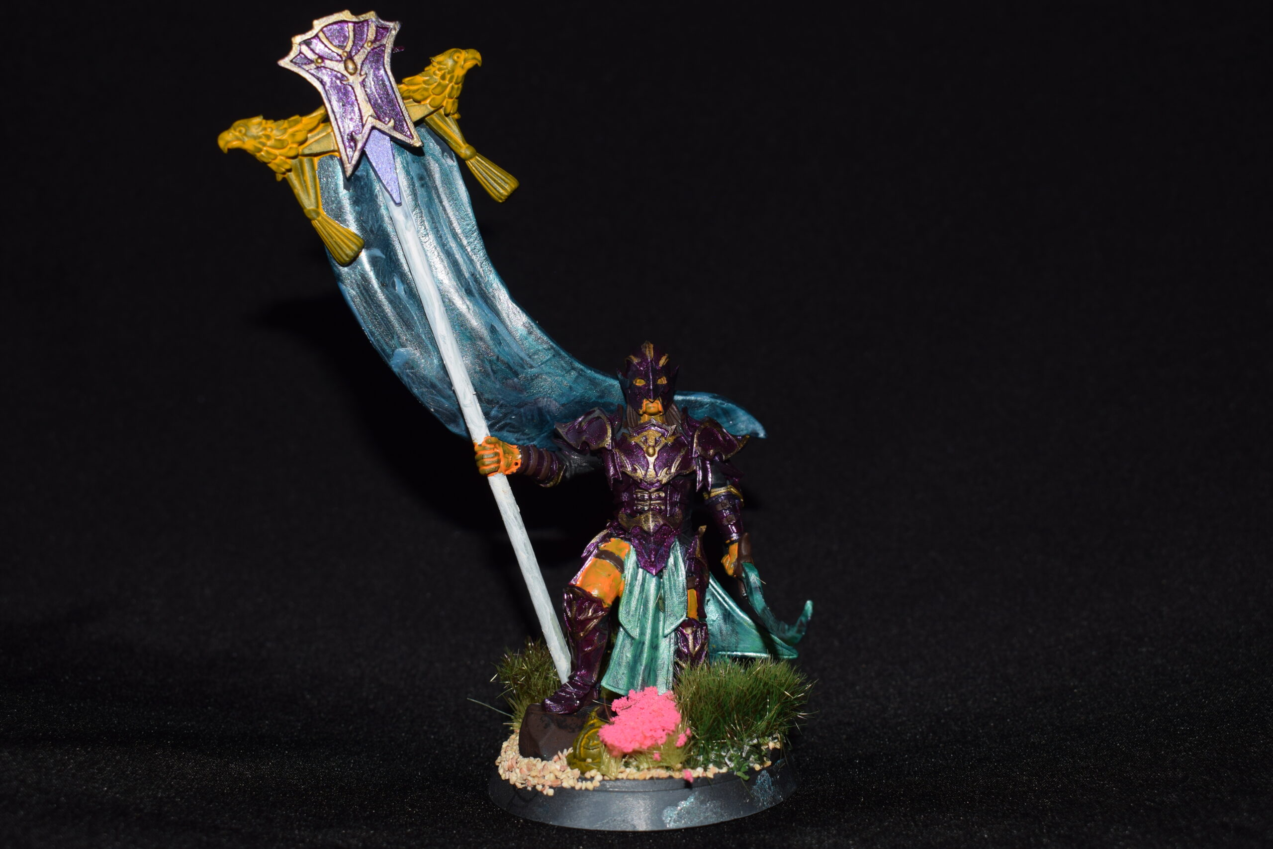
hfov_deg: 41.1
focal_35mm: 48
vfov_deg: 28.1
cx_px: 636
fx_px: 1697
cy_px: 424
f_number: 8
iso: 100
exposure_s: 1/60
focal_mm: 32
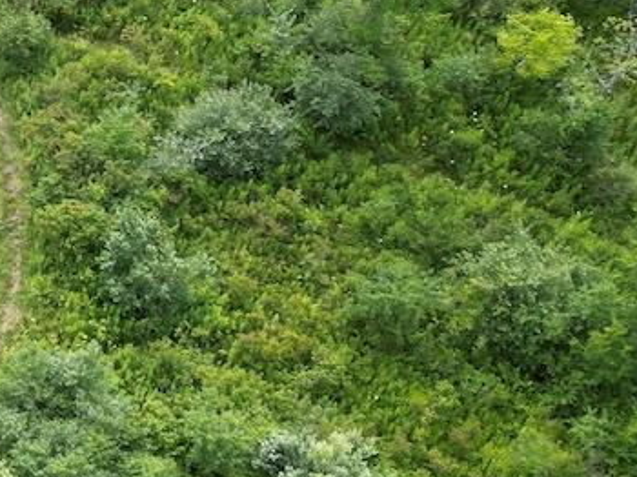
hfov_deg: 19.9
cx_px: -340
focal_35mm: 84
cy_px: 93
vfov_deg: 17.4
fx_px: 1545
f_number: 1.7
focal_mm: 6.72
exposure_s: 1/400
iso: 100
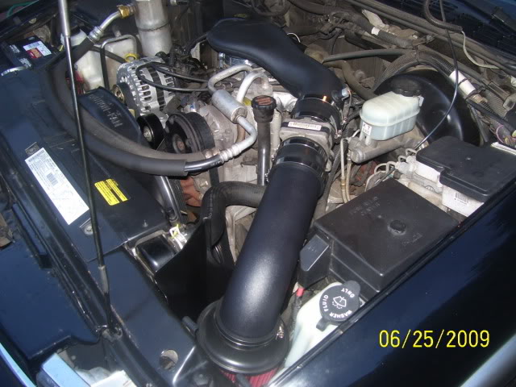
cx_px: 258
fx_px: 537
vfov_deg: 39.7
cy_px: 194
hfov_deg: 51.4
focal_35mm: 36
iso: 80
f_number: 2.7
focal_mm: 6
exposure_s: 1/60
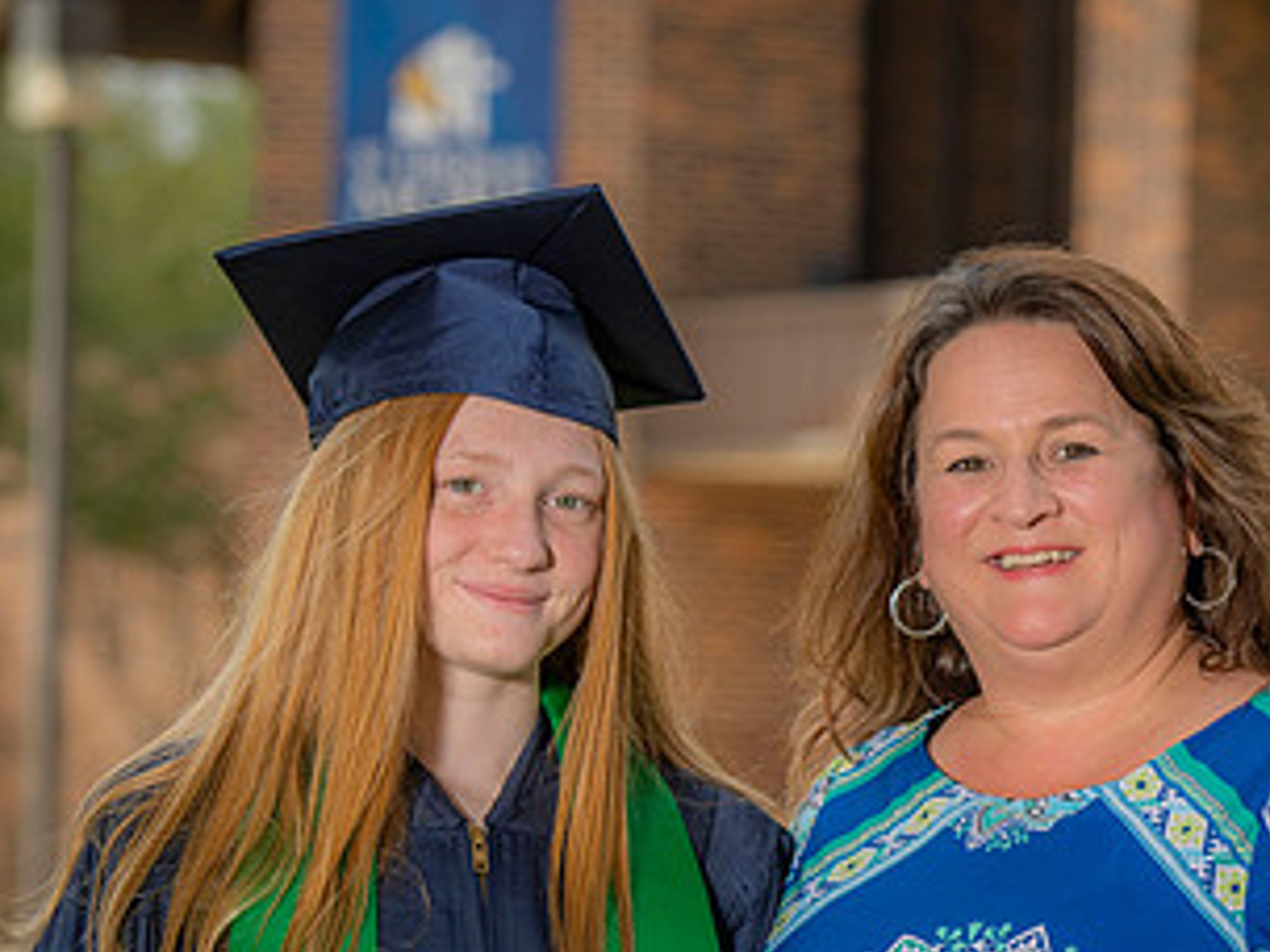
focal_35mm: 250
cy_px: 882
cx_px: 1176
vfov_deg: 5.9
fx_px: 9172
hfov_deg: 7.9
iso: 80
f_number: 5.6
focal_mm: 112
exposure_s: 1/250
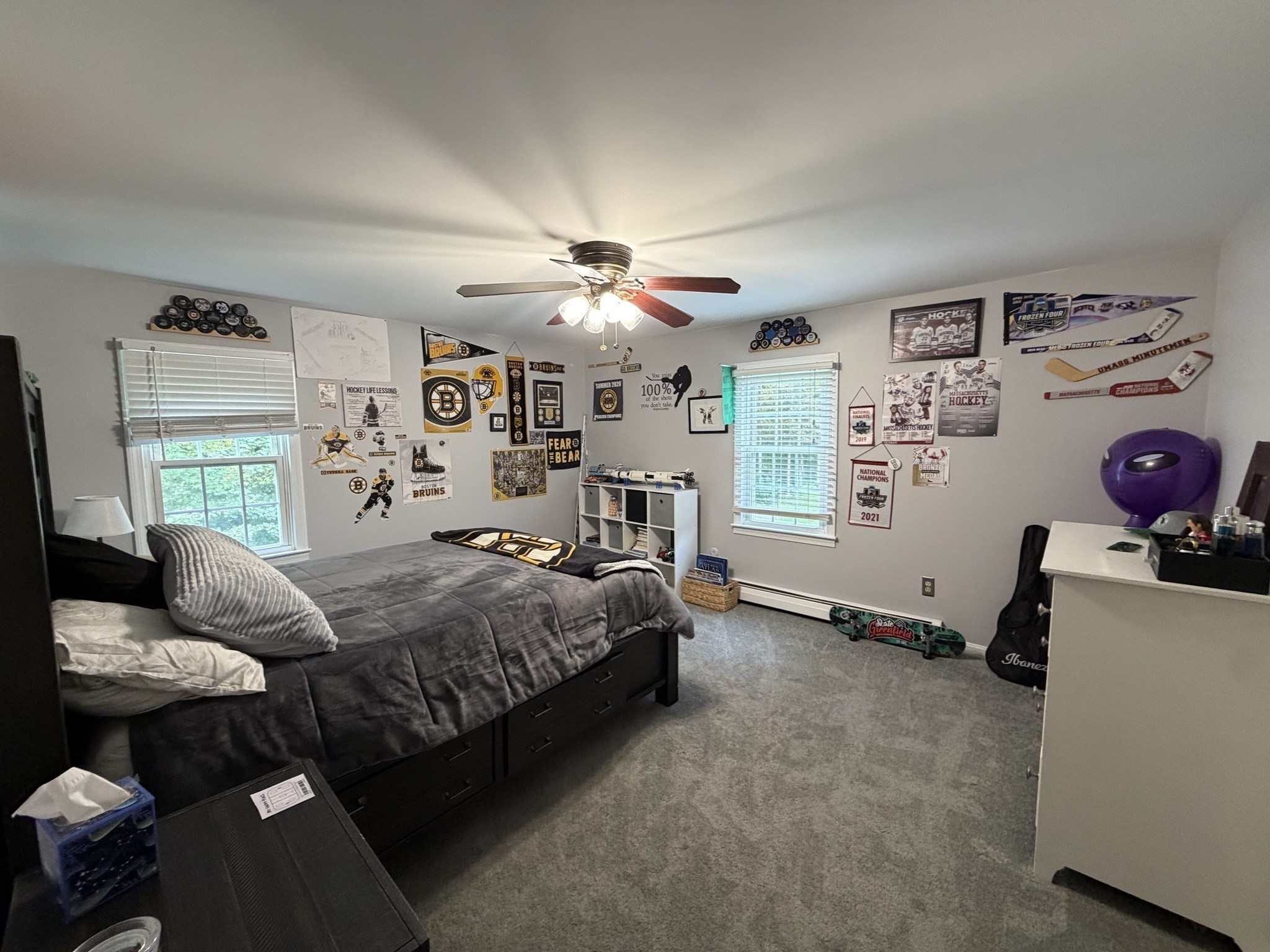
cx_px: 635
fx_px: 514
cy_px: 476
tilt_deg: -4.8
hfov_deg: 102.1
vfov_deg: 85.7
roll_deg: +1.3
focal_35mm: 14
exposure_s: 1/60
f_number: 2.2
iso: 320
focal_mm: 2.22
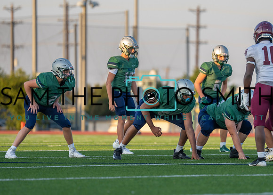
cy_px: 110
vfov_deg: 4.3
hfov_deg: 6.0
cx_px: 183
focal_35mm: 337
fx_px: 2610
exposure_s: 1/1250
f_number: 2.8
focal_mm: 200
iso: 320
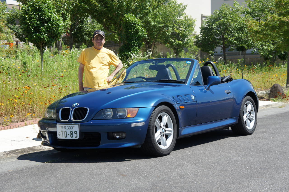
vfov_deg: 19.7
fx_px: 553
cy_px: 96
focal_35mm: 69
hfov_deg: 29.3
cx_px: 144
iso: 200
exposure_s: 1/640
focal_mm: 46
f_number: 5.6
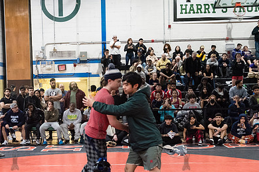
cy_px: 127
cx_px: 100
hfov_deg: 38.0
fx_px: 374
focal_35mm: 52
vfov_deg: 25.7
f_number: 3.2
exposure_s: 1/320
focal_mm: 35
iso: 8000
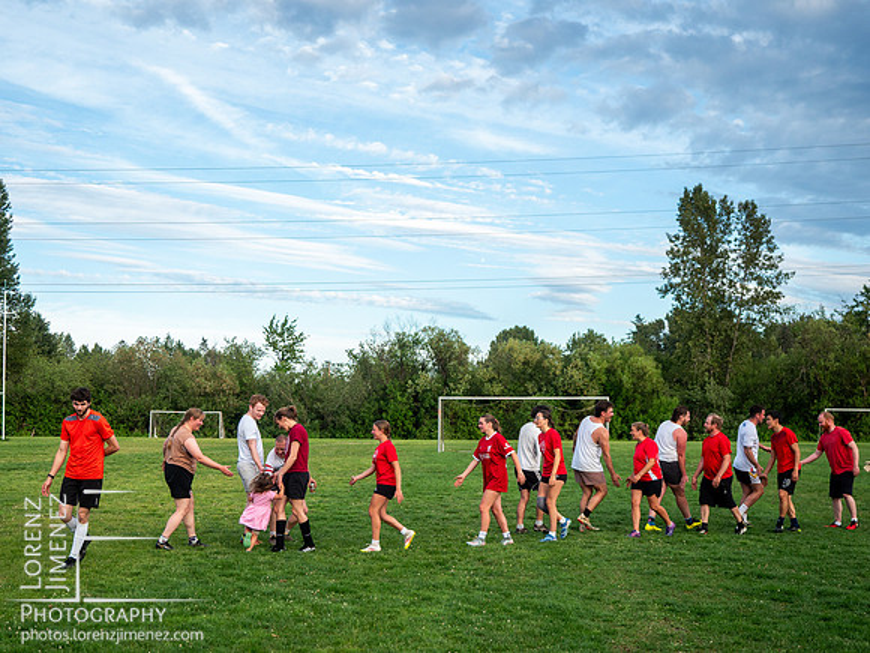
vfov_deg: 29.9
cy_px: 361
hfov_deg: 39.1
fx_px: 1223
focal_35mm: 49
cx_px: 389
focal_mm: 22
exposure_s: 1/1250
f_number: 2.8
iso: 160
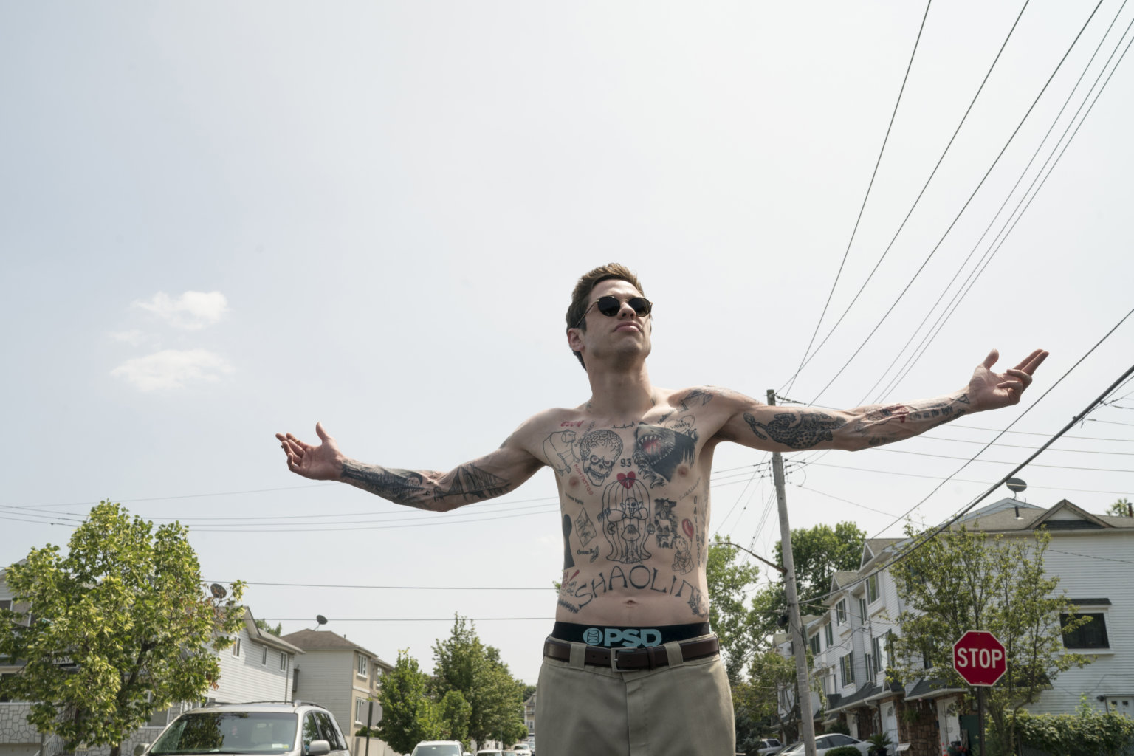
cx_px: 567
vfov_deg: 37.9
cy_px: 378
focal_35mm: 35
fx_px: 1102
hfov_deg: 54.4
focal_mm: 35
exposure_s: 1/200
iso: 200
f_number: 13
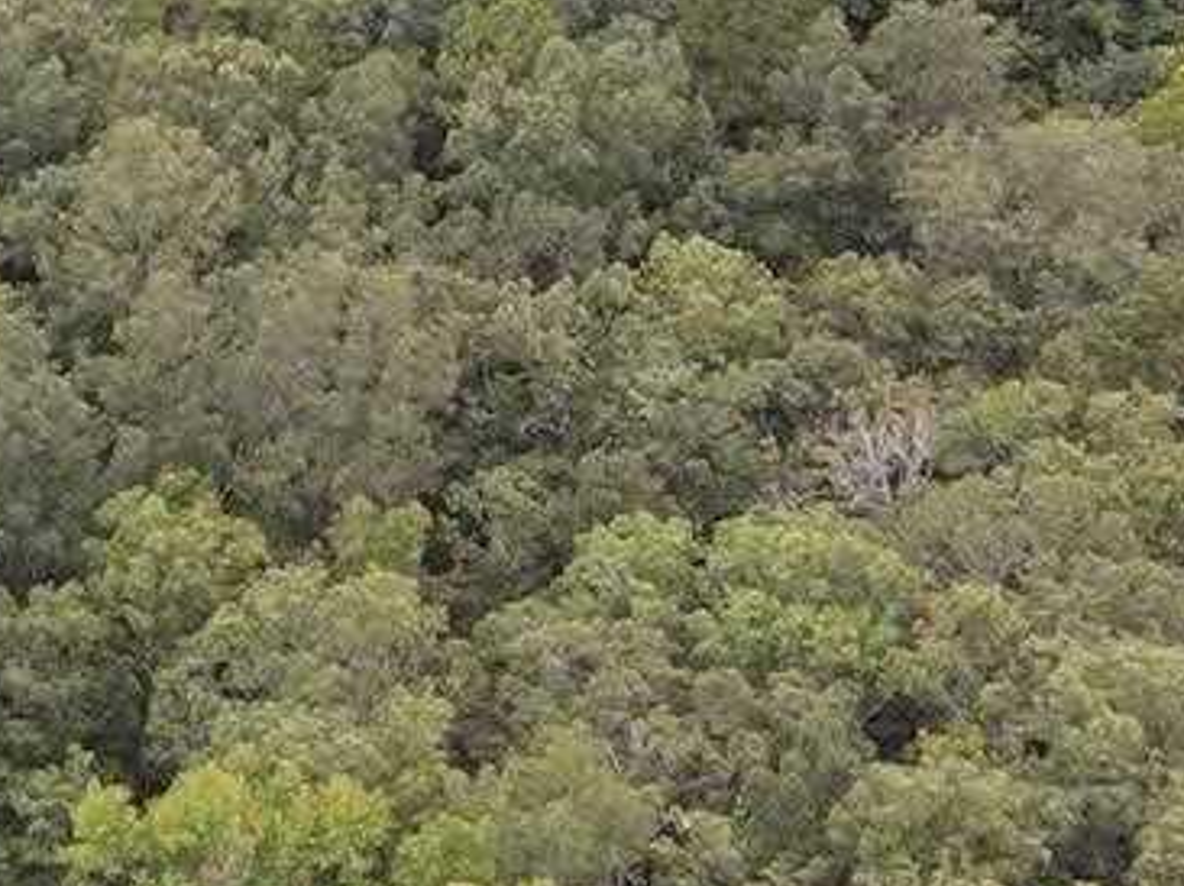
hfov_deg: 10.9
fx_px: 5742
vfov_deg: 8.7
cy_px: -107
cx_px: -1032
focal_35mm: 168
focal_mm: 4.5
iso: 550
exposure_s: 1/8
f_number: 2.8
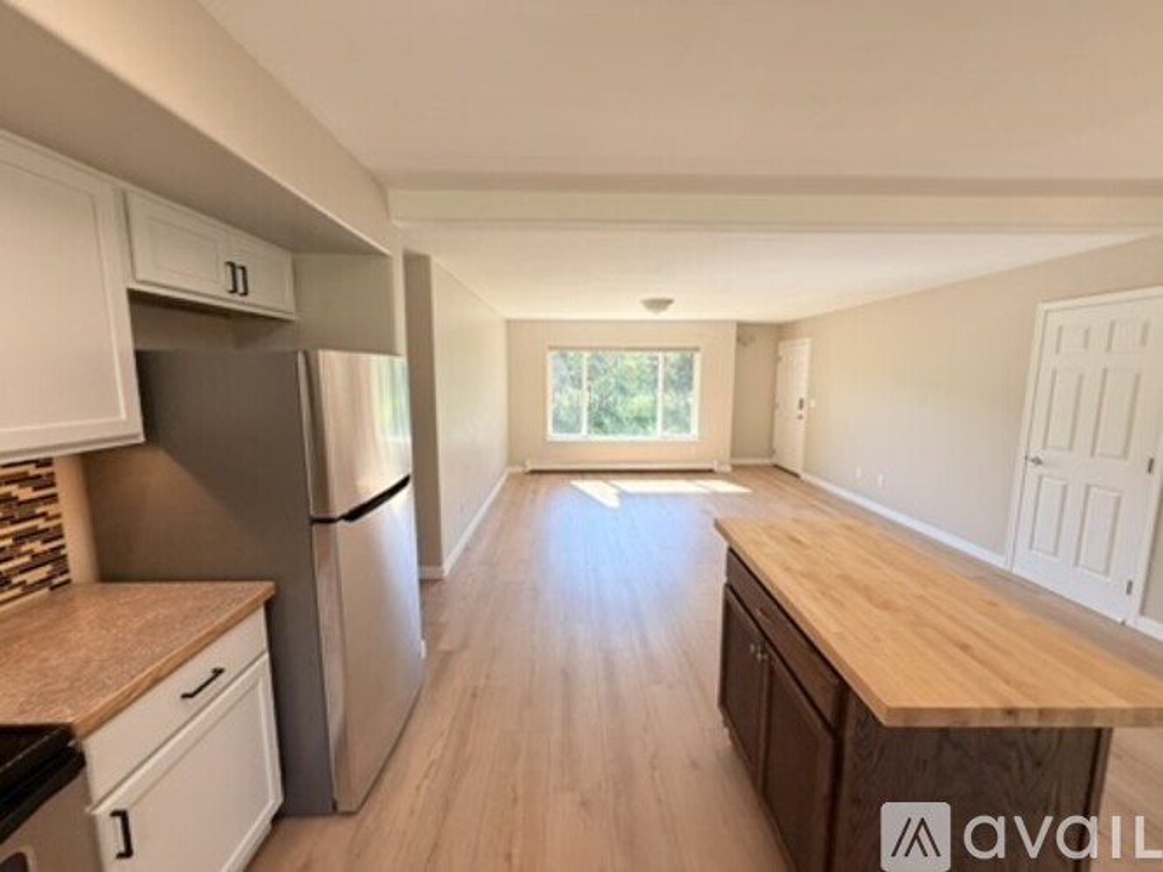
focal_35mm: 14
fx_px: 470
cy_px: 436
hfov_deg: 102.1
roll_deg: -0.2
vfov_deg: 85.7
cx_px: 582
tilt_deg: -8.4
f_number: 2.2
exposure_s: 1/186
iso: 64
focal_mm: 2.22
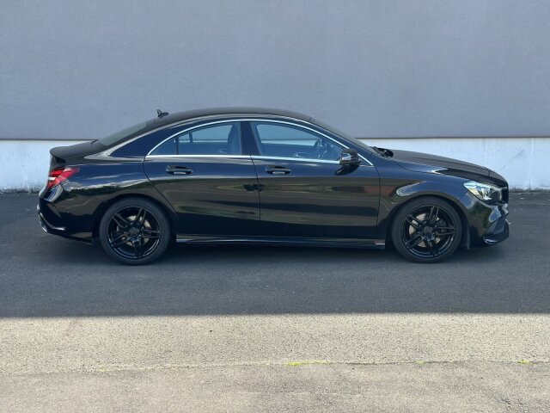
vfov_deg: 30.3
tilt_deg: -8.6
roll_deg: +0.0
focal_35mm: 48
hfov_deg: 39.7
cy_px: 206
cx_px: 275
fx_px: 763
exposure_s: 1/1395
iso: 80
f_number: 1.78
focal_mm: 6.86
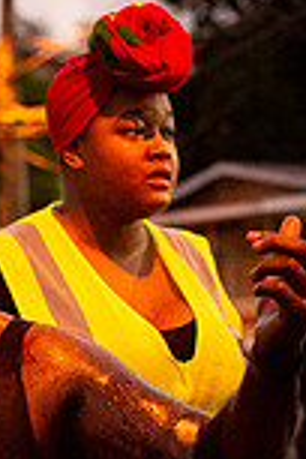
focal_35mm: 206
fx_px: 2626
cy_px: 612
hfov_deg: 6.6
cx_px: -80
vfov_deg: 9.8
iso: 25600
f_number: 5
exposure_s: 1/160
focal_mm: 70
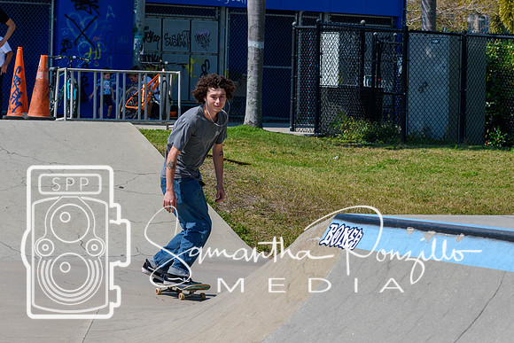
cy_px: 172
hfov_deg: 11.4
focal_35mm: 180
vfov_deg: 7.6
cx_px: 257
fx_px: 2570
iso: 200
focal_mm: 120
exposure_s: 1/1000
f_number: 8
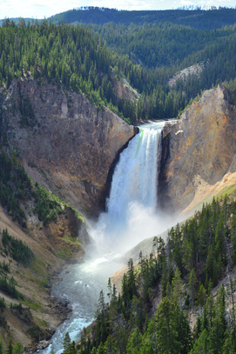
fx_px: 679
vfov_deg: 29.3
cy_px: 174
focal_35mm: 69
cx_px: 139
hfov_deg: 19.7
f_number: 5
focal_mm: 36
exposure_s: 1/1250
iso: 400
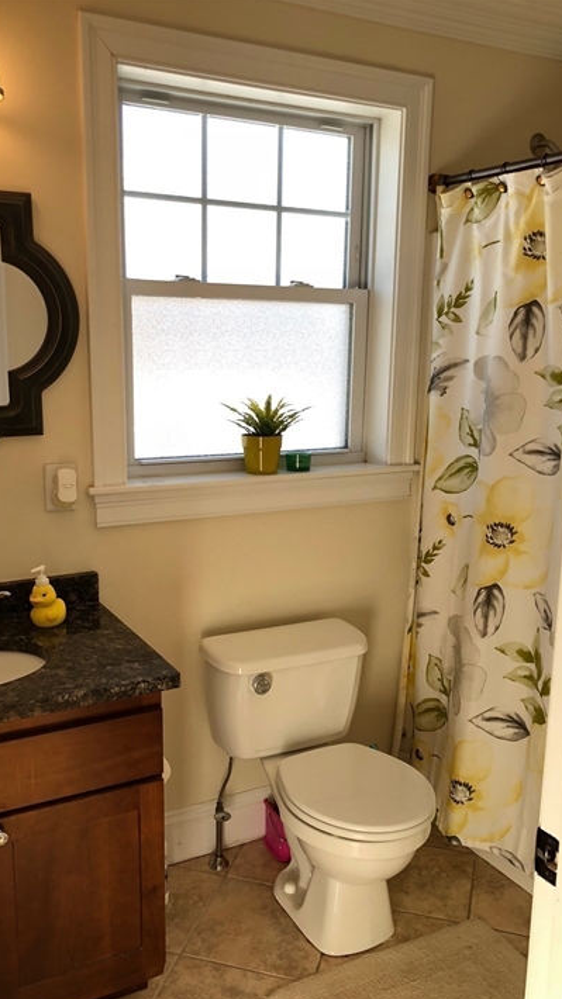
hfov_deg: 35.6
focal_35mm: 33
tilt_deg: -13.1
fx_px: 875
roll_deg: +0.9
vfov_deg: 59.4
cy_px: 533
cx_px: 266
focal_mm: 4
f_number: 1.8
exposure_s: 1/120
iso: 64
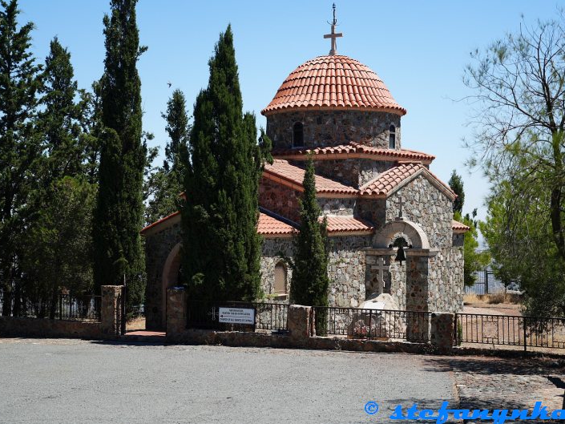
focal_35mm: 59
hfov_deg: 32.7
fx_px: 963
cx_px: 296
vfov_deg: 24.8
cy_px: 214
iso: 100
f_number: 4
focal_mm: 54
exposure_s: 1/500
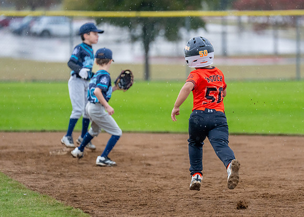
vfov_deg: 4.6
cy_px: 114
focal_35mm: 310
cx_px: 201
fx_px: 2676
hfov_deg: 6.5
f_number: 2.8
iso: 1600
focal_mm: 200
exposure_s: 1/1000
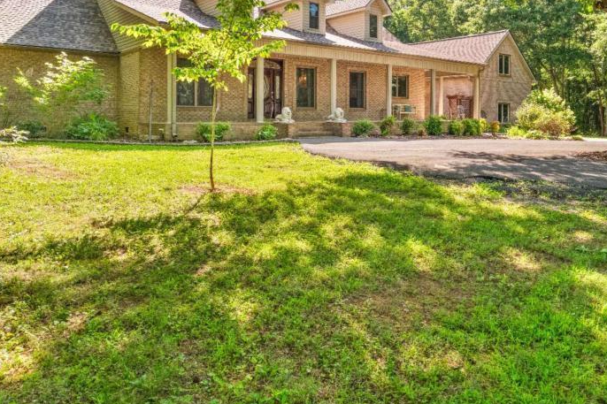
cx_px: 356
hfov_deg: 65.0
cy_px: 111
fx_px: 472
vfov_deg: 45.1
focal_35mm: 28
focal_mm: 16
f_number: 8
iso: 1600
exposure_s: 1/80
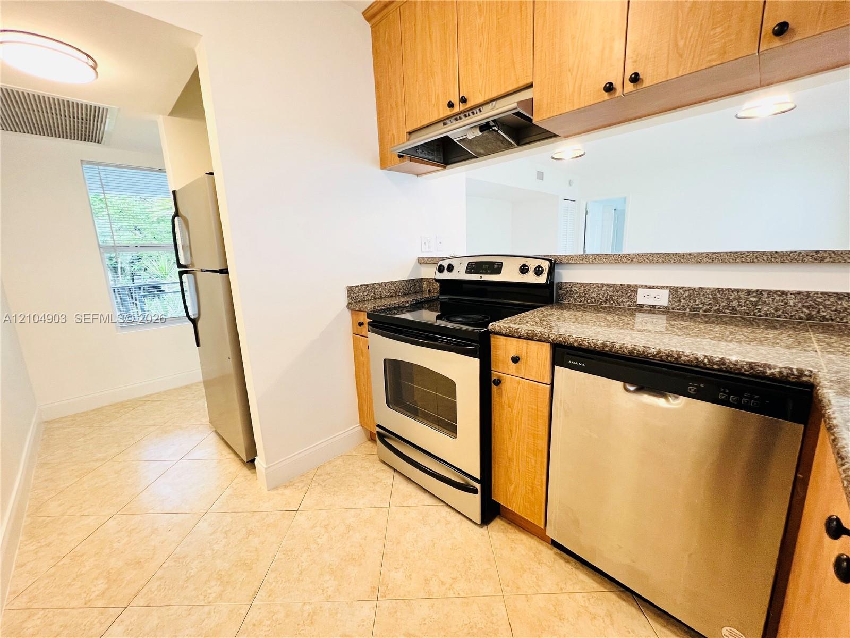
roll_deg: +2.7
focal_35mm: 13
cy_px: 319
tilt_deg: -11.1
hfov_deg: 106.2
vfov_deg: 89.9
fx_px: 319
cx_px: 425
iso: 200
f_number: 1.8
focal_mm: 1.57
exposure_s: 1/120
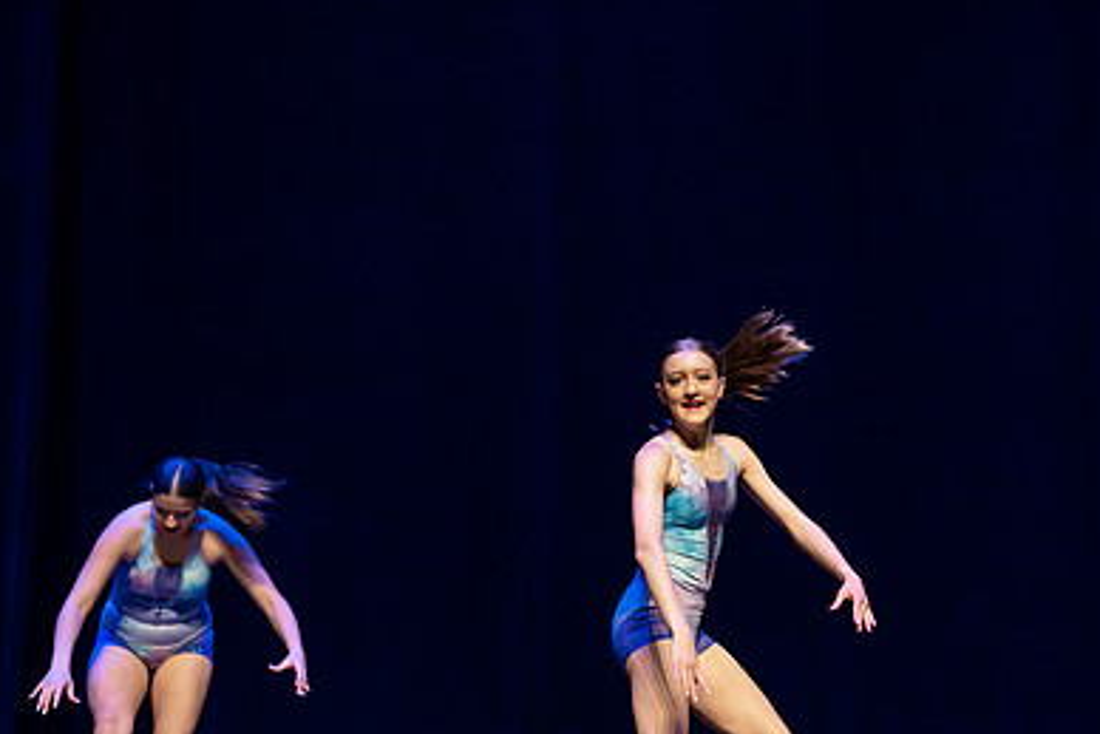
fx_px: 4799
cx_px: 587
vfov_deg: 8.7
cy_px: 356
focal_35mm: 157
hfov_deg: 13.1
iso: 3200
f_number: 2.8
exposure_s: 1/640
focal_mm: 105
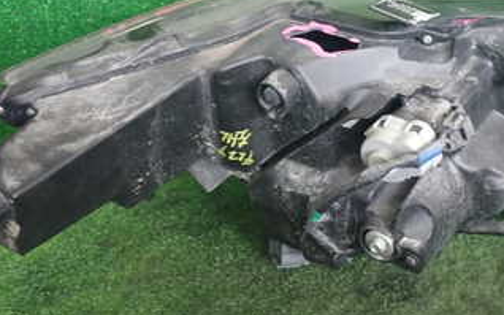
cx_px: 385
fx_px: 824
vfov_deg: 21.5
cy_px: 84
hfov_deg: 33.2
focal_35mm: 60
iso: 200
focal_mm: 5.4
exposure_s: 1/30
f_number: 2.3
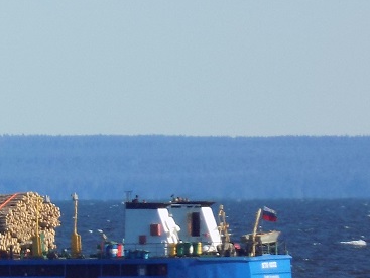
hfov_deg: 1.6
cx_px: -270
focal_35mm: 1256
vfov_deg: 1.2
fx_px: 13421
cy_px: 223
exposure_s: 1/250
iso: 80
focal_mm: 63.7
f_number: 5.9
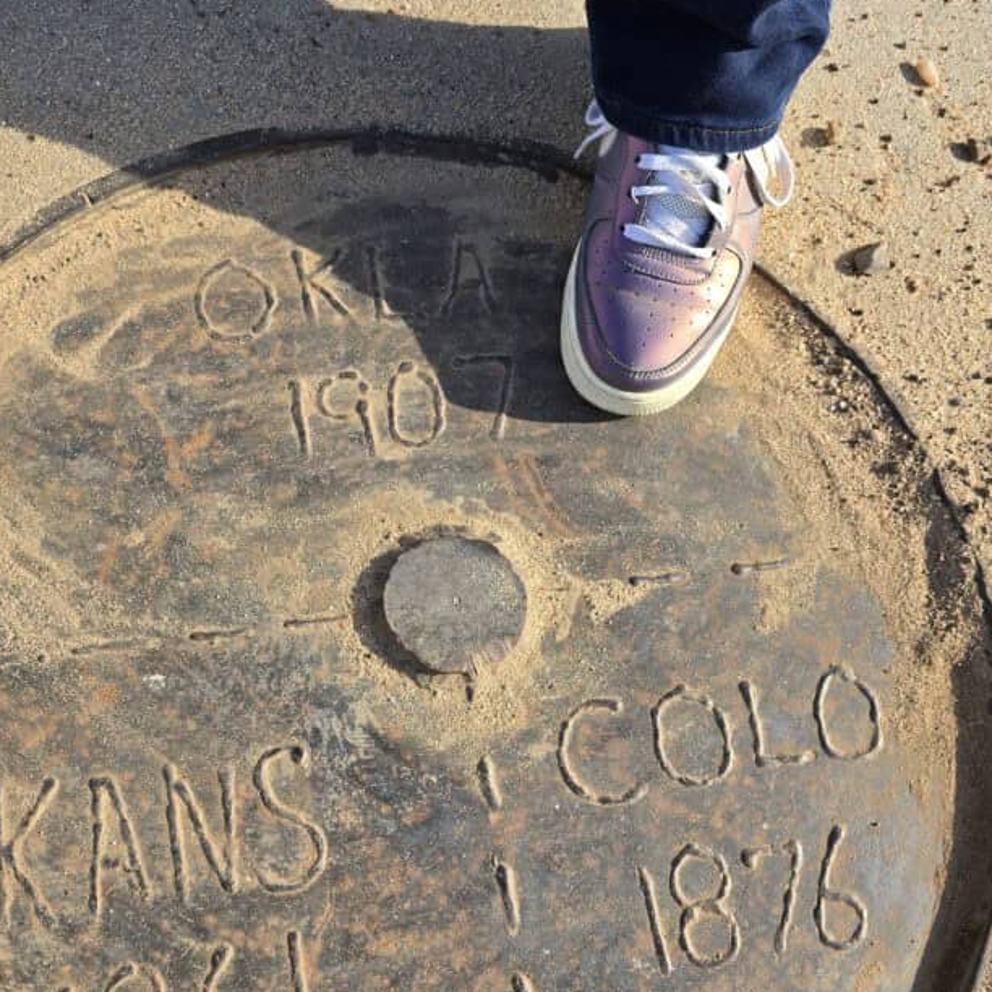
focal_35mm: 34
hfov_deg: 48.3
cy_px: 559
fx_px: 1102
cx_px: 426
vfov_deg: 48.3
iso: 12
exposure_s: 1/299
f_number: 1.7
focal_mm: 6.3
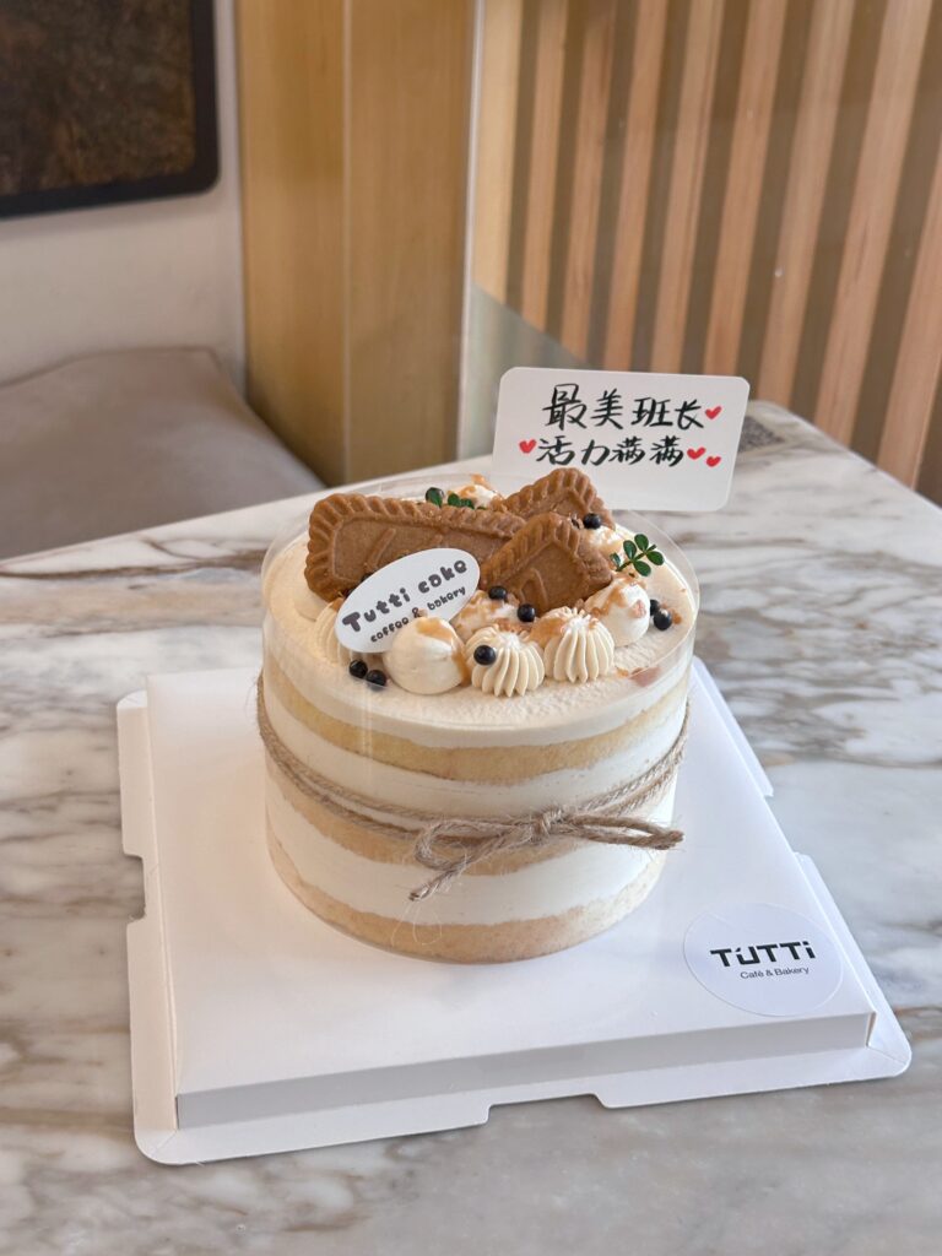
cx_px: 471
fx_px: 1742
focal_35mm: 48
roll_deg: -5.2
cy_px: 628
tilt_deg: -33.5
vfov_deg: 39.7
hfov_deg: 30.3
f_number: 1.78
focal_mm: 6.86
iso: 125
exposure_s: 1/50
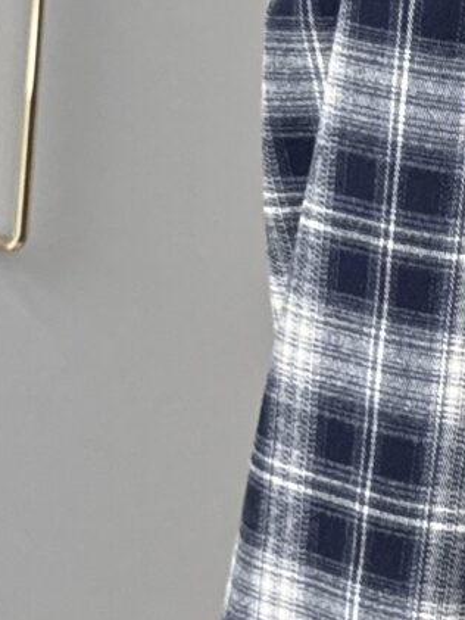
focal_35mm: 146
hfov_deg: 9.4
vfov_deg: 13.5
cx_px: 1002
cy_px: 281
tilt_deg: -33.9
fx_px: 2614
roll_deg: -9.2
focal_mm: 6.76
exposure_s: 1/121
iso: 200
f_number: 1.78
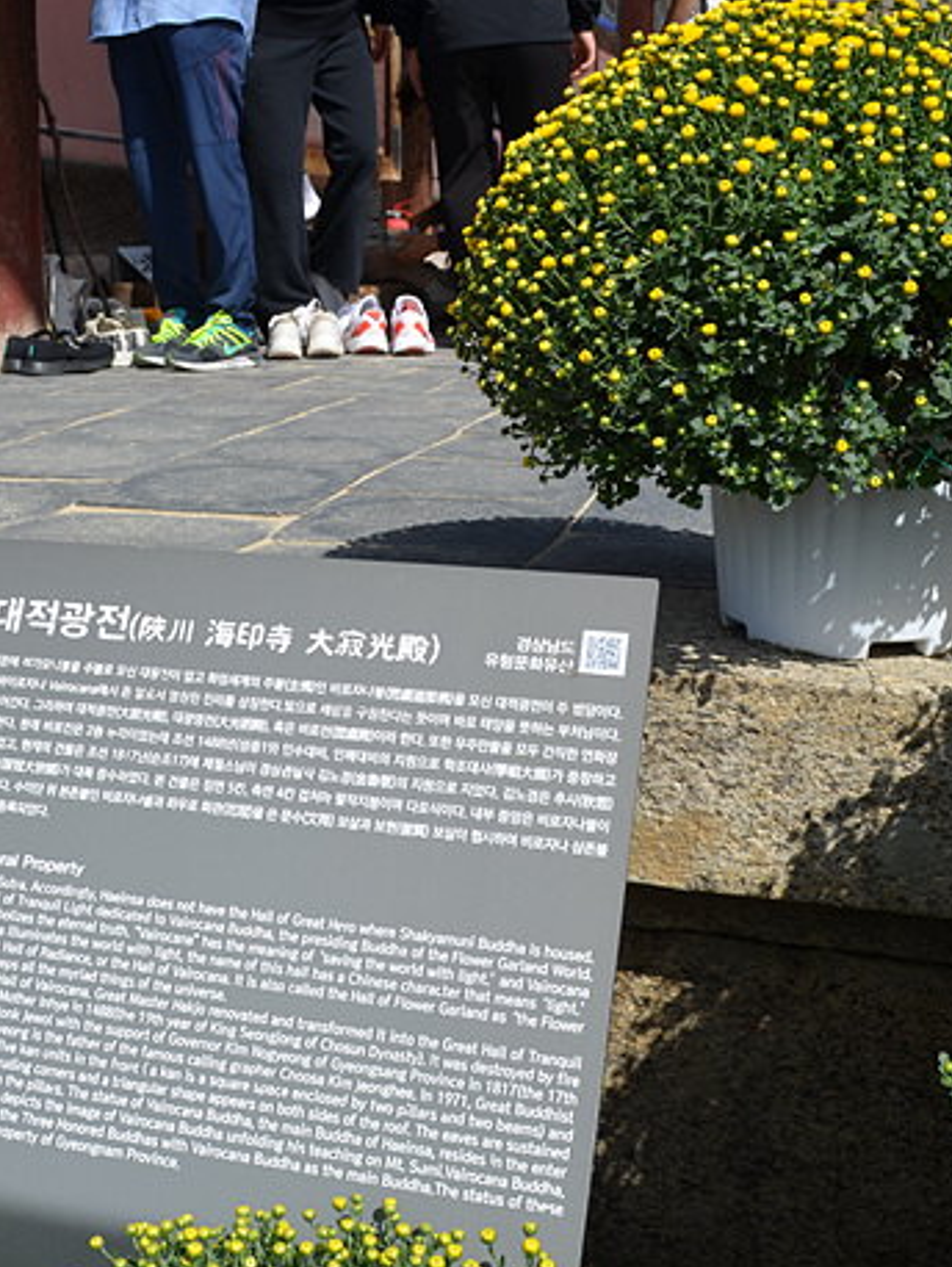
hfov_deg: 32.6
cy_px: 634
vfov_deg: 42.9
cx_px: 302
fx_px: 1612
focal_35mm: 44
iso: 100
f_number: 9
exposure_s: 1/320
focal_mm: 20
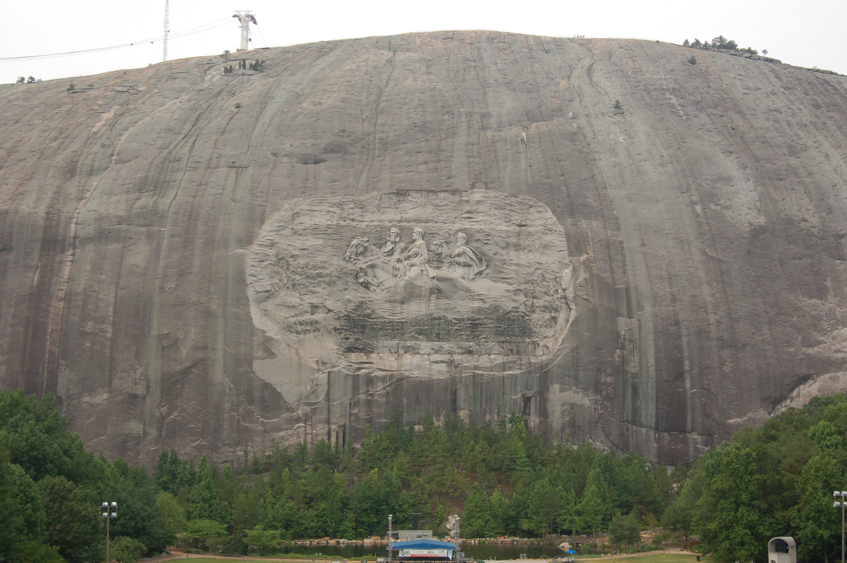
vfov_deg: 26.4
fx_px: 1199
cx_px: 424
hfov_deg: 38.9
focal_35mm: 51
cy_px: 282
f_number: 9
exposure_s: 1/320
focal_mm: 34
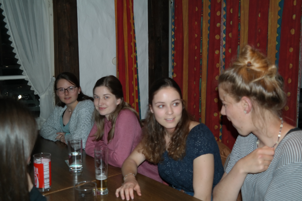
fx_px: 319
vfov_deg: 35.0
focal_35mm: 38
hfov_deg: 50.7
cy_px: 100
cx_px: 151
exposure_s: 1/50
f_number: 4
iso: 400
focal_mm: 25
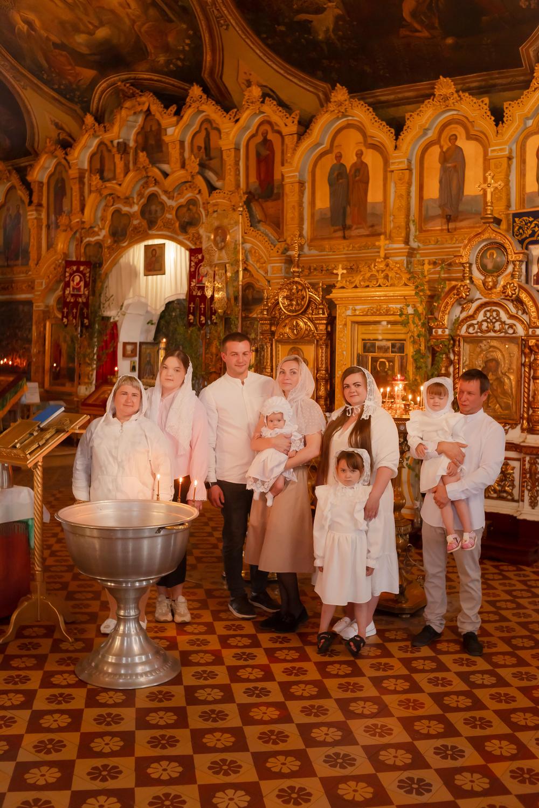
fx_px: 785
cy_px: 404
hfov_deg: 37.9
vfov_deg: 54.4
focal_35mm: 35
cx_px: 270
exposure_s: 1/50
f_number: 3.5
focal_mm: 35
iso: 2000
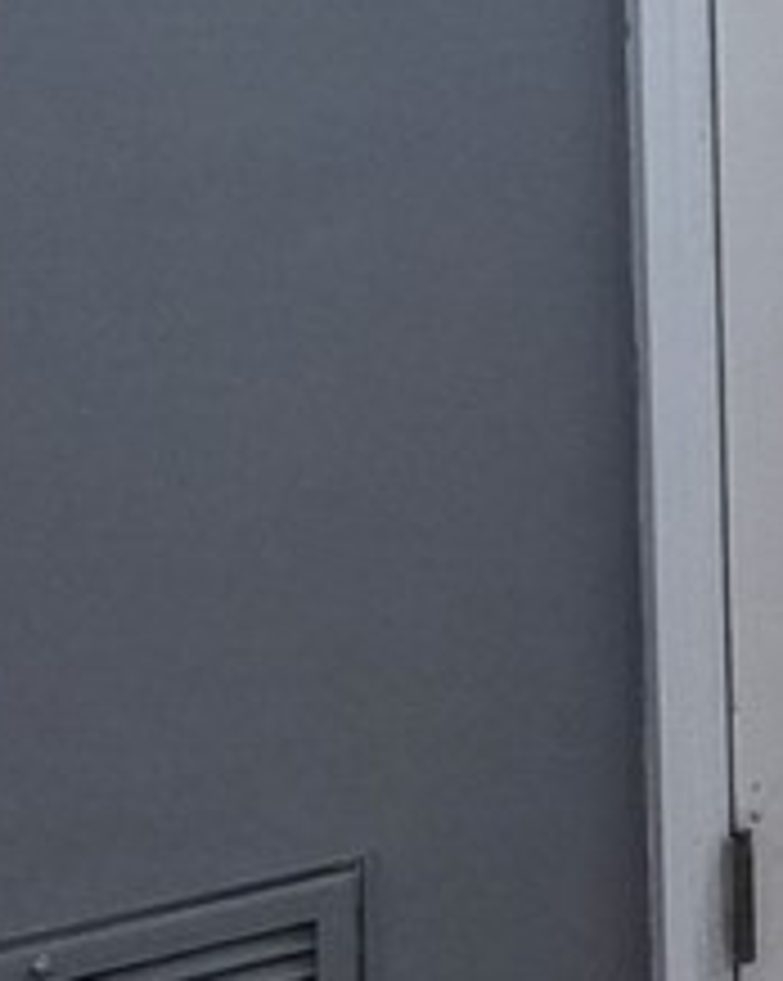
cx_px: 2817
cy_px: -234
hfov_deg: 7.5
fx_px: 4786
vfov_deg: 11.4
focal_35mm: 165
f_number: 1.8
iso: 200
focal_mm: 5.4
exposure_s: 1/120
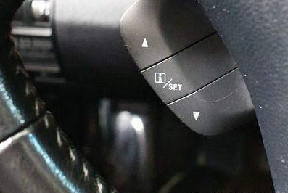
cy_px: 57
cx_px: 178
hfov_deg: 34.3
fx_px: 465
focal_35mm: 58
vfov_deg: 23.3
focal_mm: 18
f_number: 3.5
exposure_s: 1/50
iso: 12800
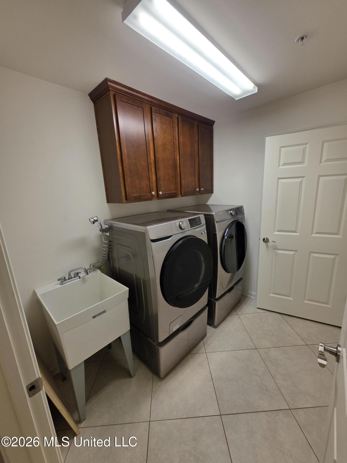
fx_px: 174
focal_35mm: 13
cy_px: 232
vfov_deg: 106.2
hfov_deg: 89.9
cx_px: 174
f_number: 1.9
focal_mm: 2.2
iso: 125
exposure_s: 1/120
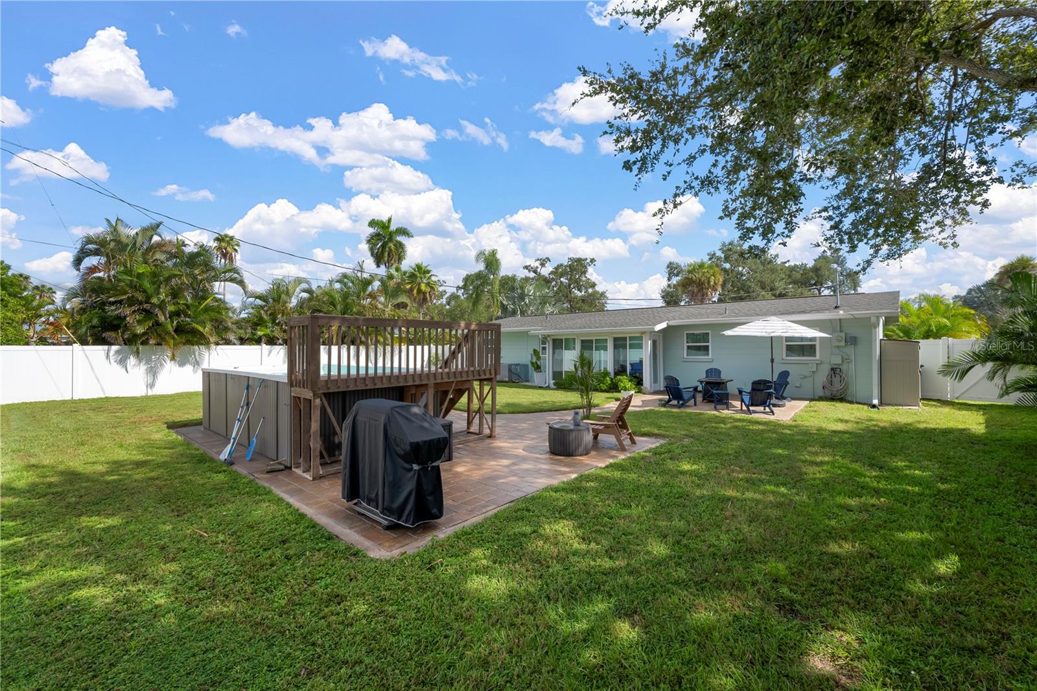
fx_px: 432
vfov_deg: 77.3
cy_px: 346
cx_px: 518
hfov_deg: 100.4
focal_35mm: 15
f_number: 11
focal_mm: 15
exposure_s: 1/125
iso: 200
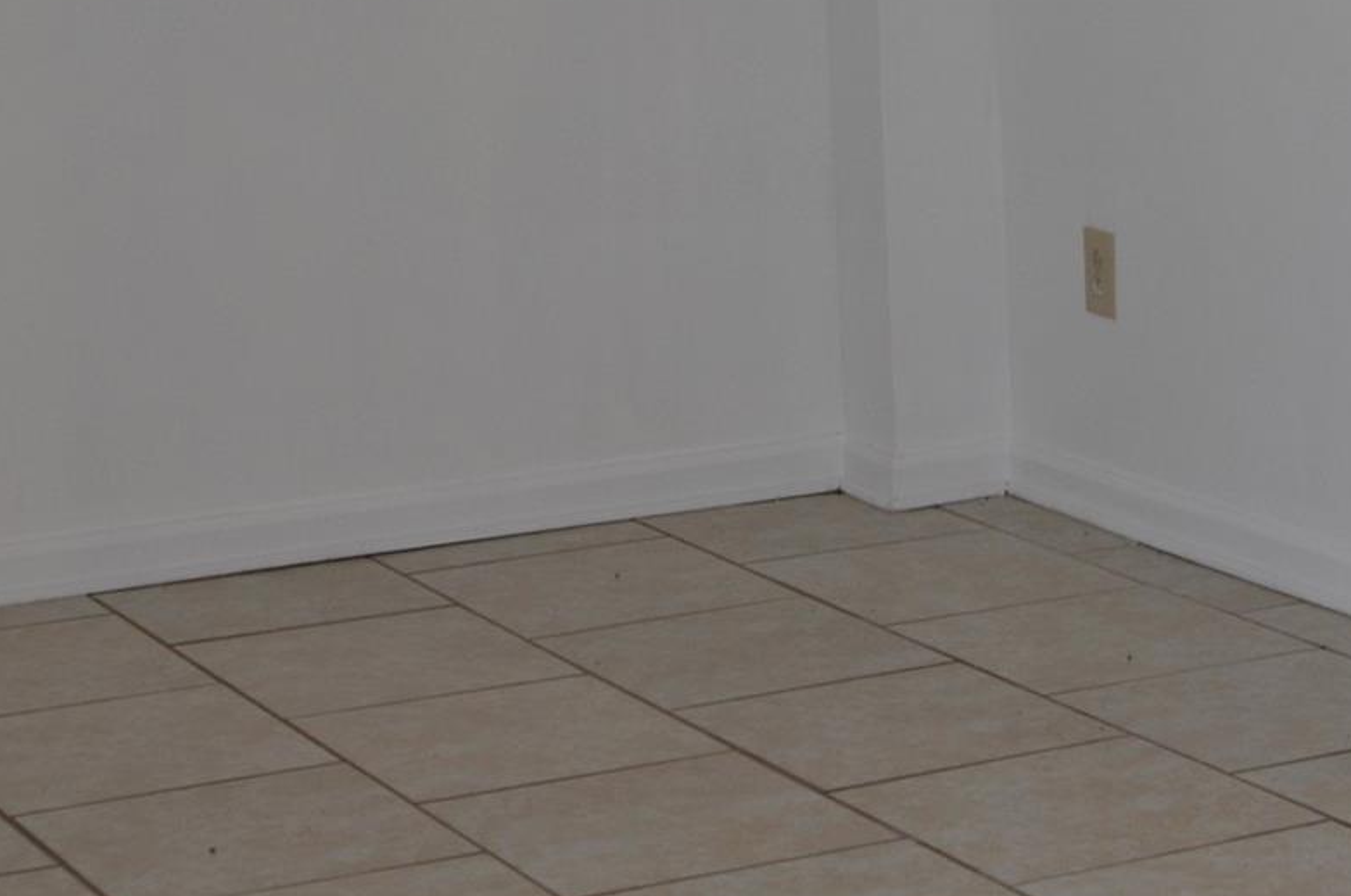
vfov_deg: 12.1
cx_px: 795
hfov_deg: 18.6
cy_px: -178
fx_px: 4122
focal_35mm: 110
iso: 200
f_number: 3.2
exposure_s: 1/40
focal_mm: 28
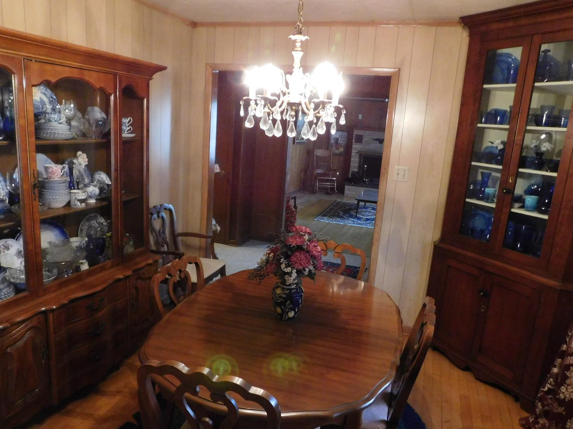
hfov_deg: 65.3
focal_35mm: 27
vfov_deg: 51.3
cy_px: 227
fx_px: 447
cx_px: 282
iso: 640
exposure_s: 1/15
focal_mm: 4
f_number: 3
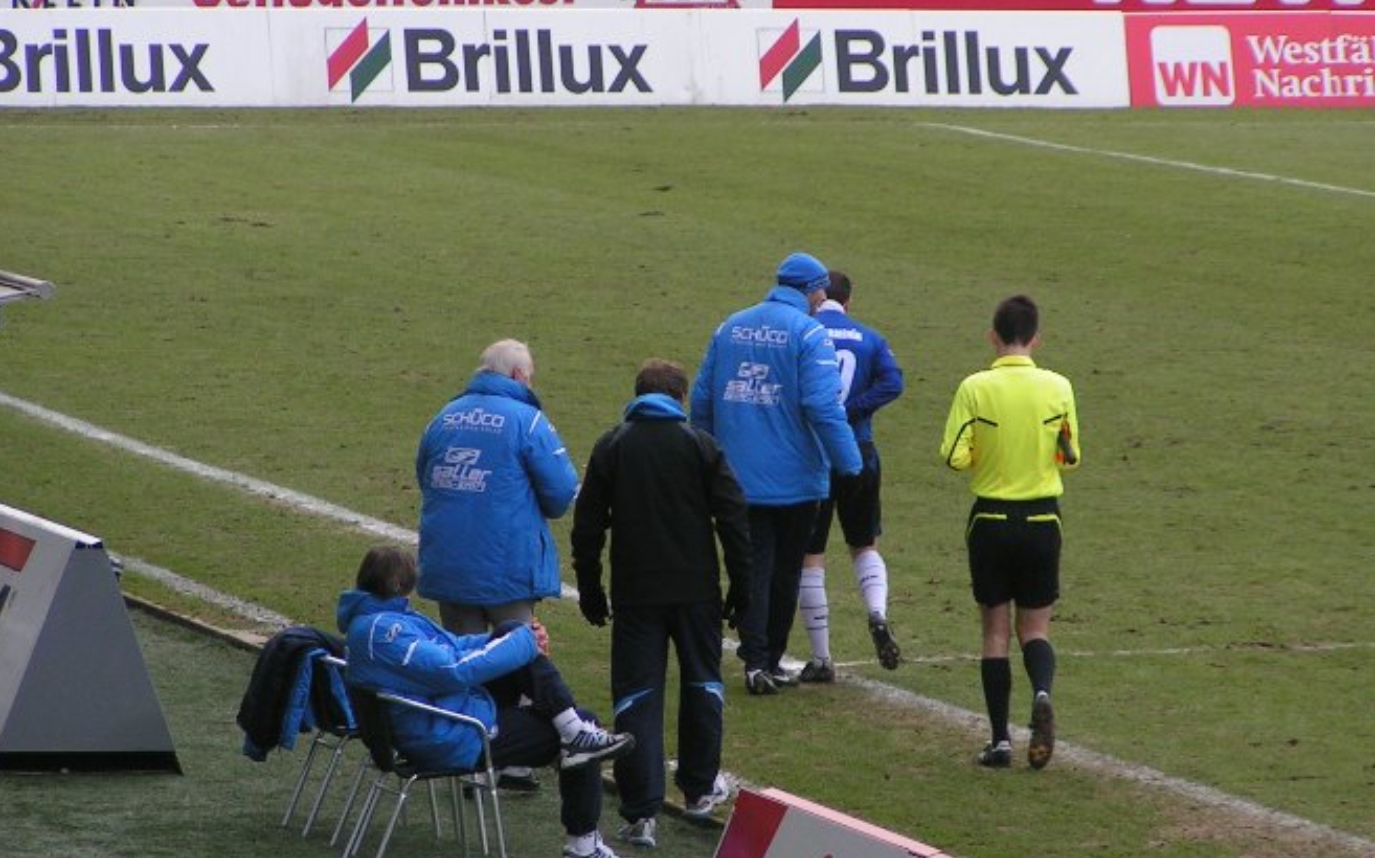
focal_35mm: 319
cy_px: 406
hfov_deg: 6.6
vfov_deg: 4.1
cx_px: 661
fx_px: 11949
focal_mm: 37.8
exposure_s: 1/250
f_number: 3.5
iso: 80
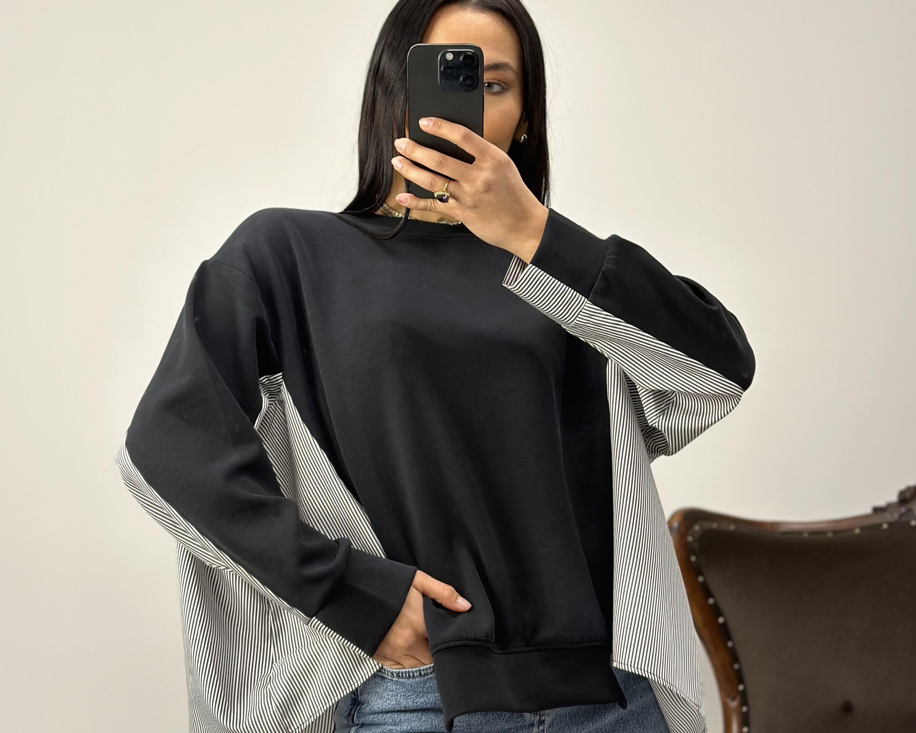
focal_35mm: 63
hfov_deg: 30.0
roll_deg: -0.5
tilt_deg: -25.7
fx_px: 1708
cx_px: 457
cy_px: 411
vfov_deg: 24.2
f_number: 1.78
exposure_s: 1/50
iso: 100
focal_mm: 6.86
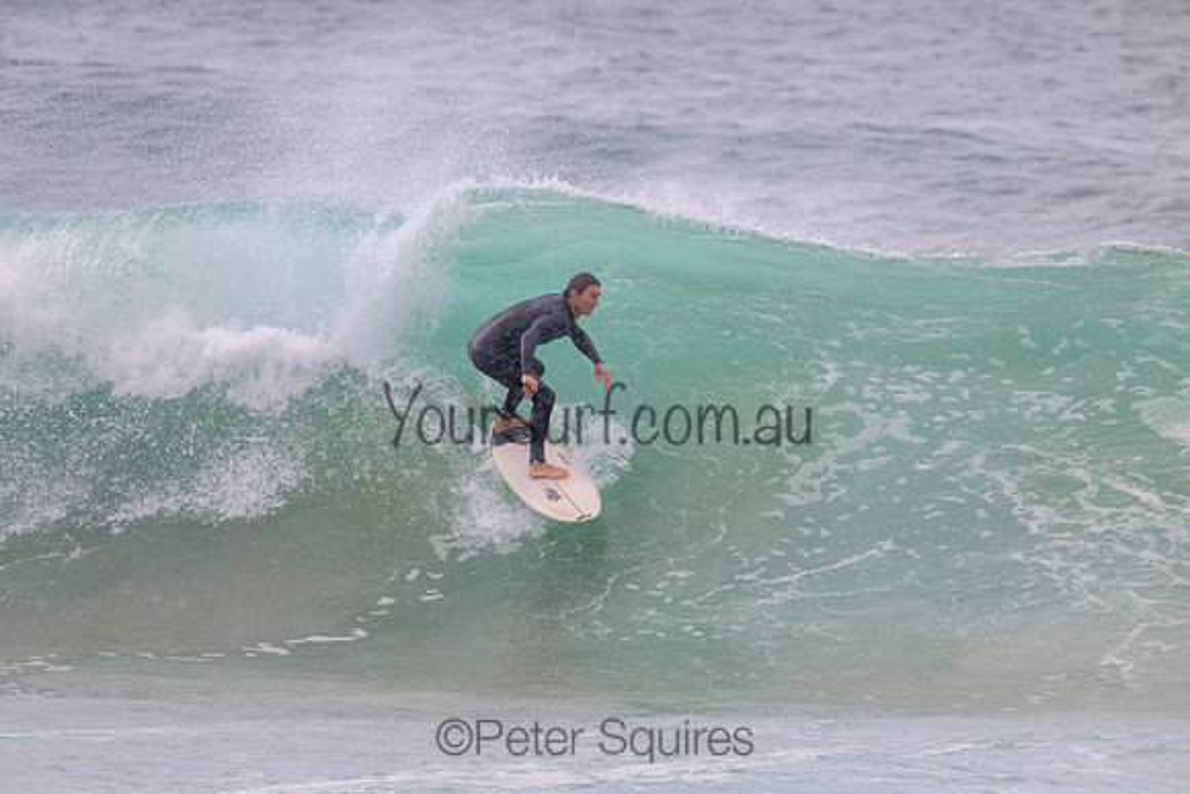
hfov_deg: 2.6
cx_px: 595
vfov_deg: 1.7
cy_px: 397
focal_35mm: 800
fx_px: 26449
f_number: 11
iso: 1400
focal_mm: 800
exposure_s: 1/2000
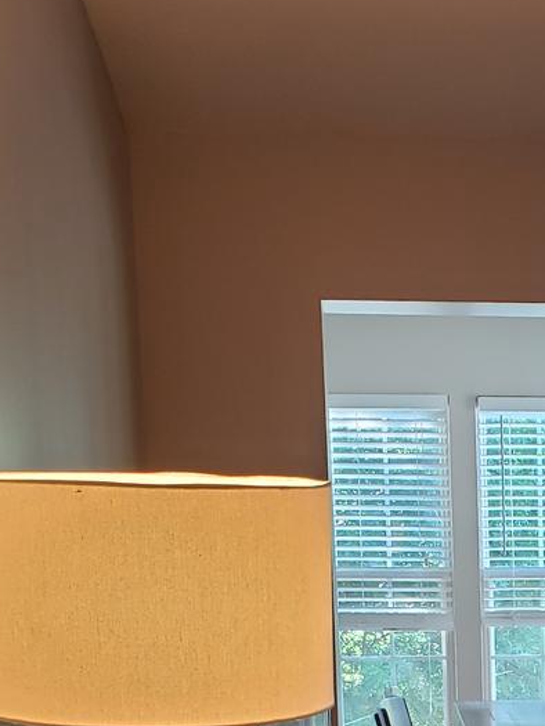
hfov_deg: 18.4
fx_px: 1595
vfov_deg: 24.2
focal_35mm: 76
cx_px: 642
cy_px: 776
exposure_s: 1/60
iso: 250
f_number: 2.4
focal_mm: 4.3
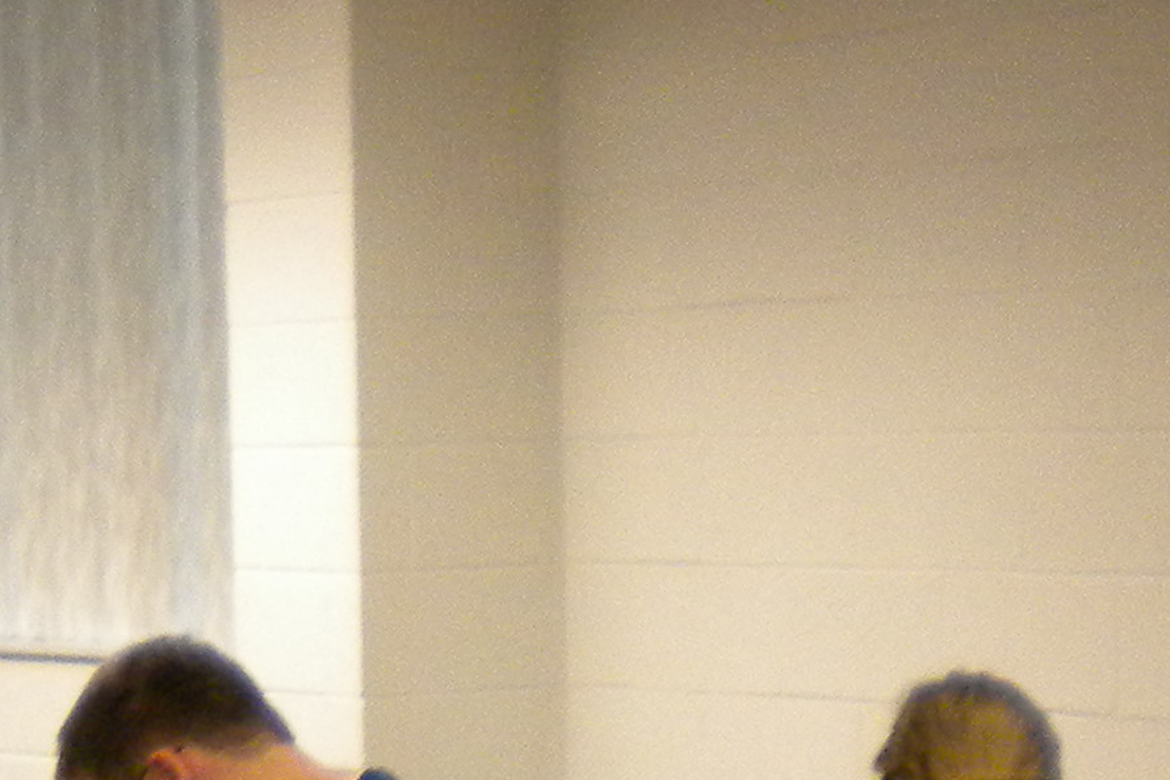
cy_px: 1351
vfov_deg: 8.9
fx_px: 4842
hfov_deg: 13.5
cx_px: -68
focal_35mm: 149
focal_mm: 6.3
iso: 330
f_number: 3.1
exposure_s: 1/53.4
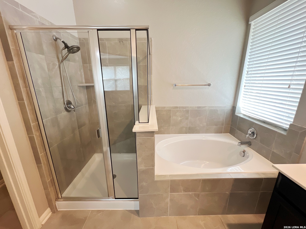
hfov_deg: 106.2
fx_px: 115
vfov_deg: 89.9
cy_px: 114
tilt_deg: -16.1
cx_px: 153
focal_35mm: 13
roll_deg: +0.0
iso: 160
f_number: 1.8
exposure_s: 1/60
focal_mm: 1.57
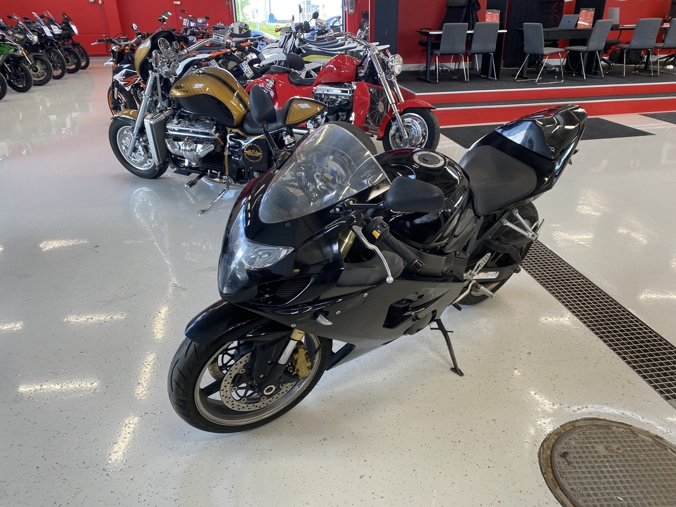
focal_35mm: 26
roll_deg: +0.9
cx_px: 338
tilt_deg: -24.9
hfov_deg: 67.3
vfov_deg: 53.1
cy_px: 254
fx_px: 508
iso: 100
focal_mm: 4.25
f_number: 1.8
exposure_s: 1/100
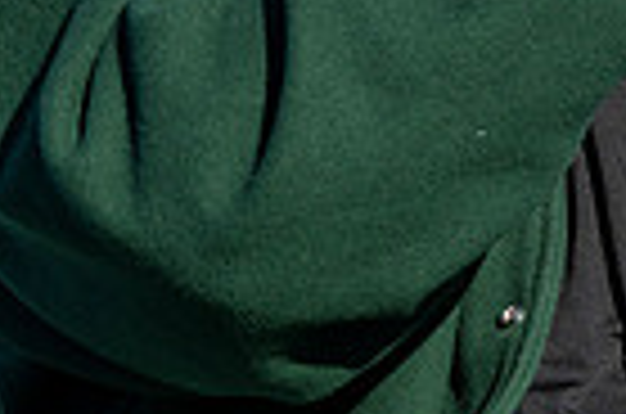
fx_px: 14521
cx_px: 820
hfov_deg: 2.5
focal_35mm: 837
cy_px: -448
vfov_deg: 1.6
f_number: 5
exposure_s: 1/2000
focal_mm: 200
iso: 250
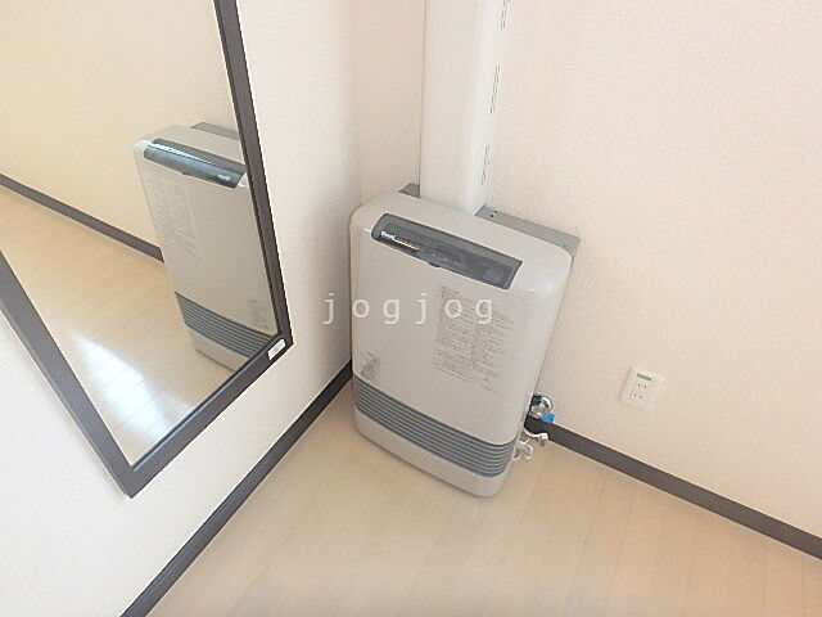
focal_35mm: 21
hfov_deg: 79.0
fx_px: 499
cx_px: 411
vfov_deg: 63.4
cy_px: 308
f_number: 3.5
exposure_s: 1/30
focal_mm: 3.7
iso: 400
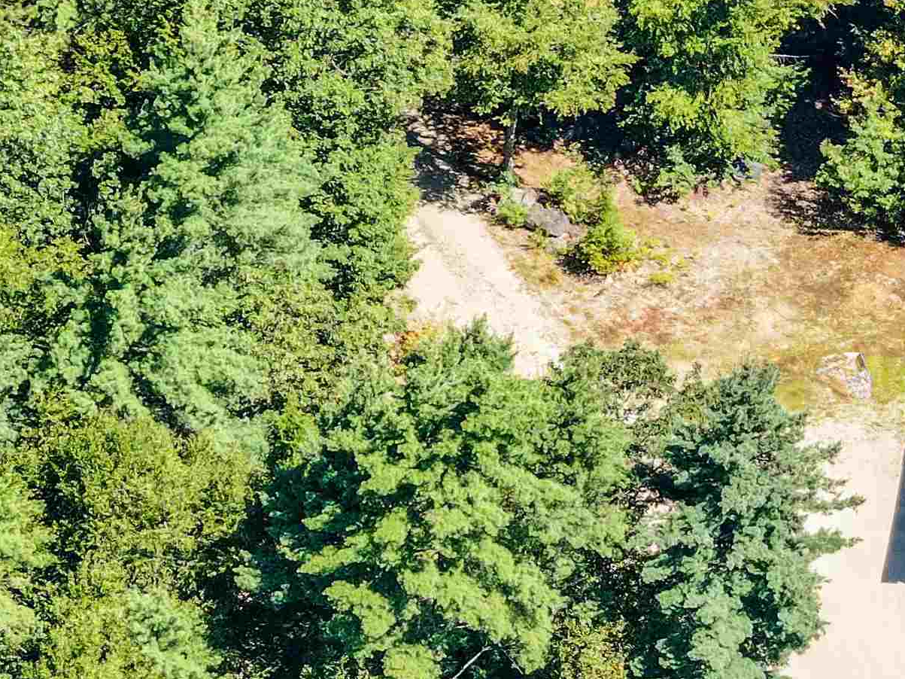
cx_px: 1045
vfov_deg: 3.5
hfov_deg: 4.7
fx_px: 11084
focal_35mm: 424
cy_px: 416
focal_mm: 30.71
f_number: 3.4
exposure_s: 1/320
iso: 100
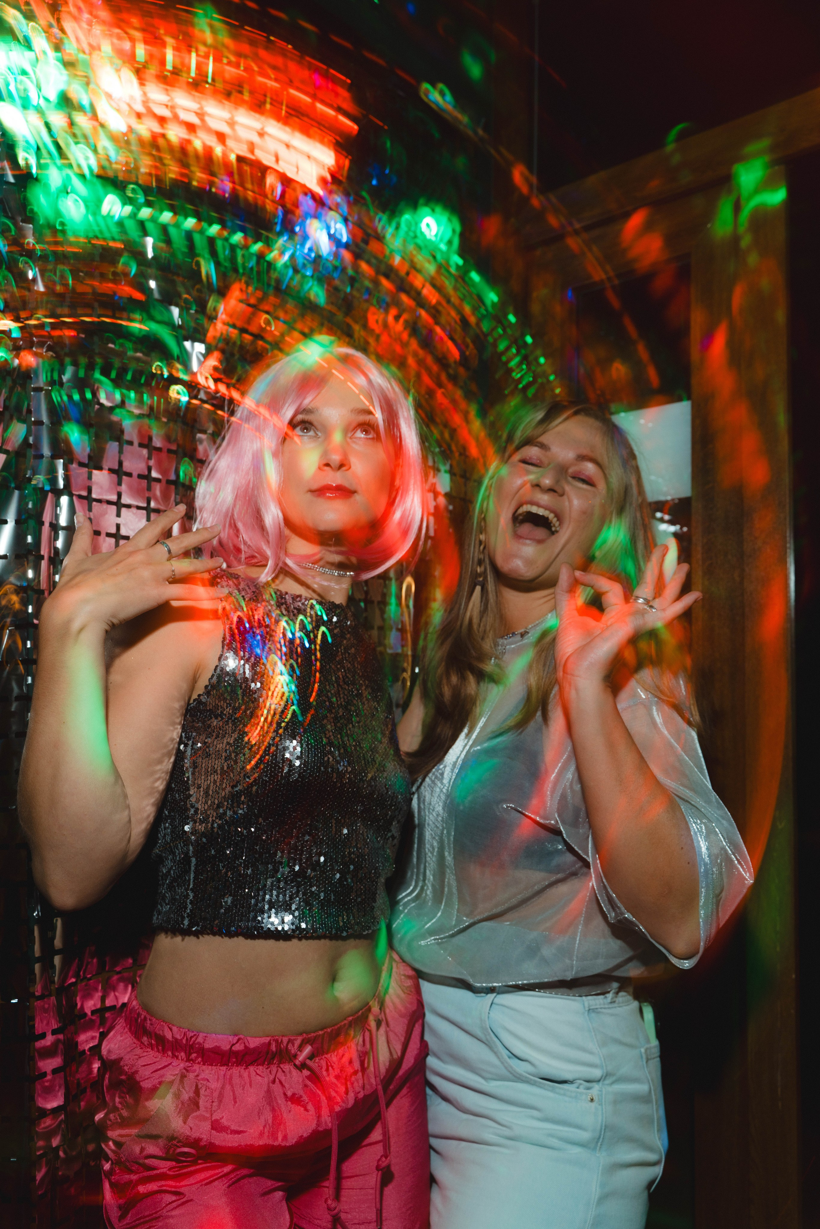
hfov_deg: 46.4
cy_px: 614
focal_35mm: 28
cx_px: 410
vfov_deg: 65.5
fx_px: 956
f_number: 5.6
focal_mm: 28
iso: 160
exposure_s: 1/3
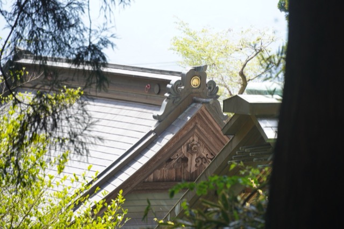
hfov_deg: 10.3
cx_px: 172
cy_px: 114
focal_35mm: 200
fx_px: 1910
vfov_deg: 6.9
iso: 400
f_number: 6.3
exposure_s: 1/320
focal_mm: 200
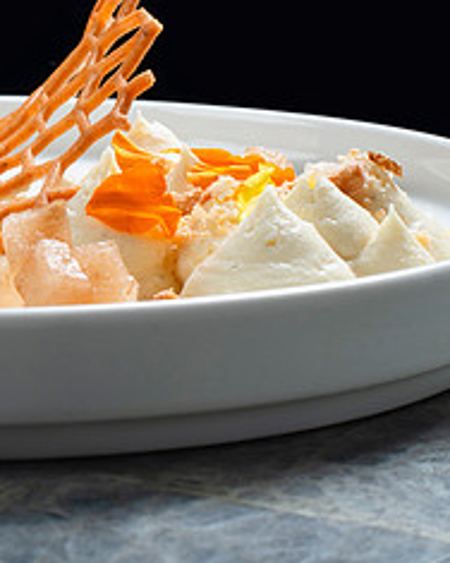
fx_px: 2064
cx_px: -70
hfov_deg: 12.2
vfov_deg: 15.5
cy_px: 195
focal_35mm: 124
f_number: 13
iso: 200
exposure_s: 1/250
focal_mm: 50
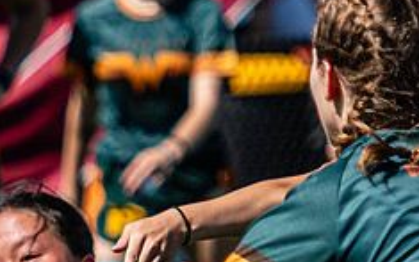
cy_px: 311
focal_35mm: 1290
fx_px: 14734
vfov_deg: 1.0
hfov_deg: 1.6
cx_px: -163
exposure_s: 1/2000
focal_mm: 160
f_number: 3.2
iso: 100
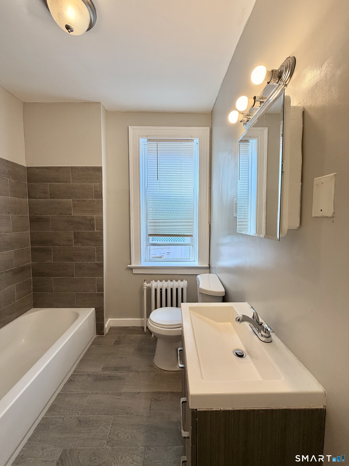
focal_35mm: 14
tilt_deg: -4.4
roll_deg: -1.0
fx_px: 188
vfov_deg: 102.1
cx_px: 174
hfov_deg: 85.7
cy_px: 233
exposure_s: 1/120
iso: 80
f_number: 2.2
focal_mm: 2.22
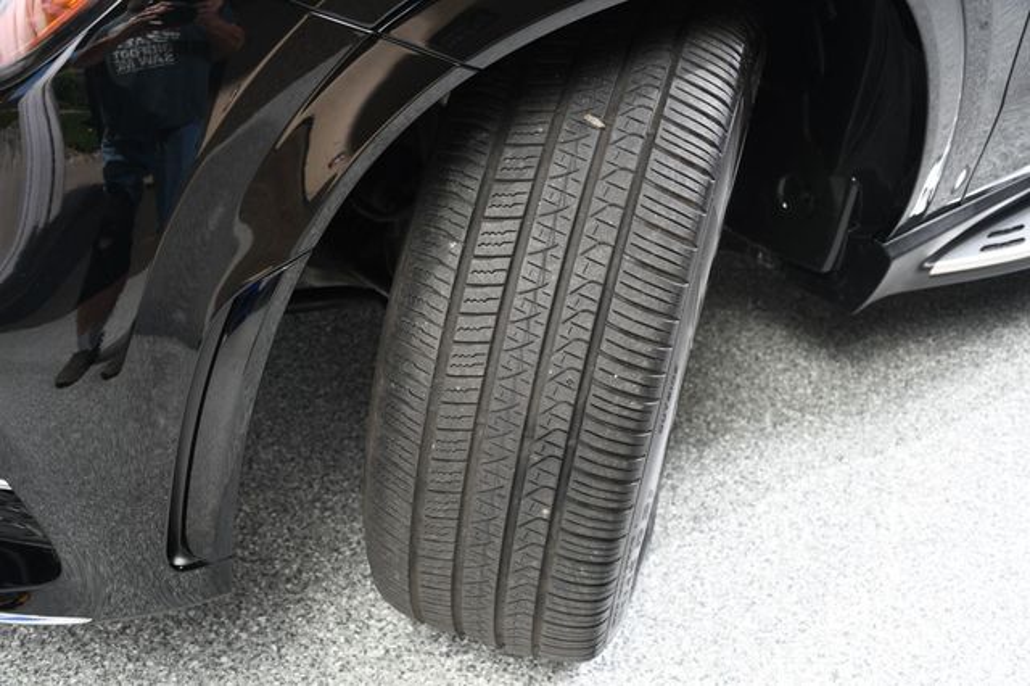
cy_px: 343
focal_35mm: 48
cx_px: 515
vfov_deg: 28.0
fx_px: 1373
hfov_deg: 41.1
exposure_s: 1/160
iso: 100
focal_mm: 32
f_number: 4
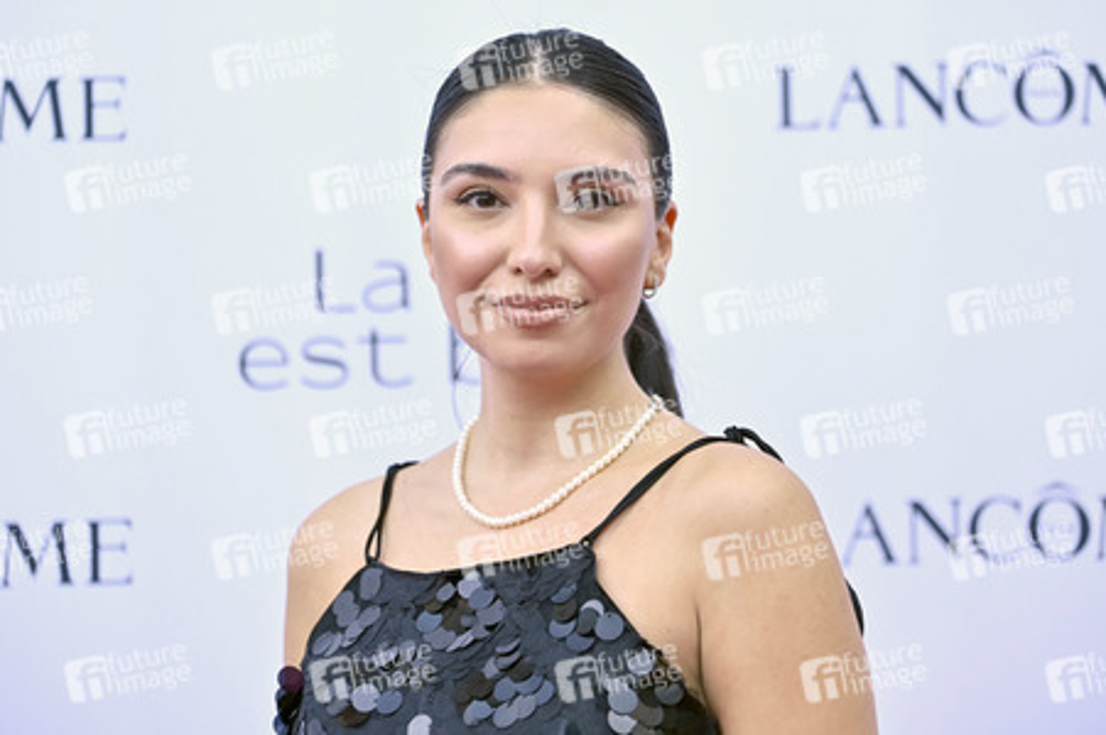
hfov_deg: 20.8
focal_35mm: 98
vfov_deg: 13.9
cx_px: 553
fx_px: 3008
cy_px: 368
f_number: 2.8
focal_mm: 98
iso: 1000
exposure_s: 1/1000
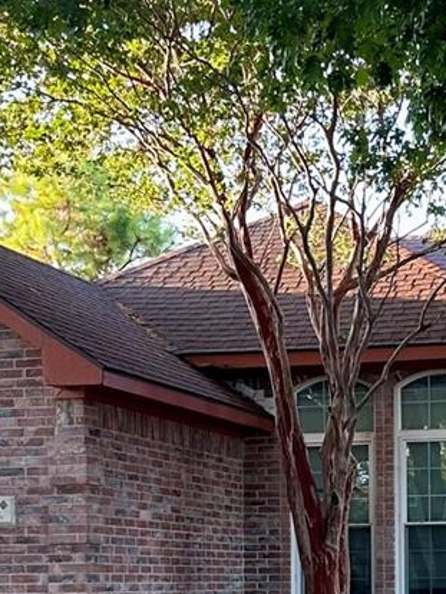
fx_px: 1527
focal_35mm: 89
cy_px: 565
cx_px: 373
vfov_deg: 21.4
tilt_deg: +1.4
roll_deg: -1.1
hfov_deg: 16.5
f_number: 1.78
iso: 80
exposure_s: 1/121
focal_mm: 6.86
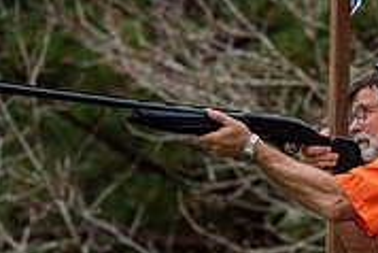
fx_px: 4613
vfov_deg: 3.1
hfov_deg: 4.7
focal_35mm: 439
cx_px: 544
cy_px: 102
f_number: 4.5
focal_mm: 135
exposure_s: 1/250
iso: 125
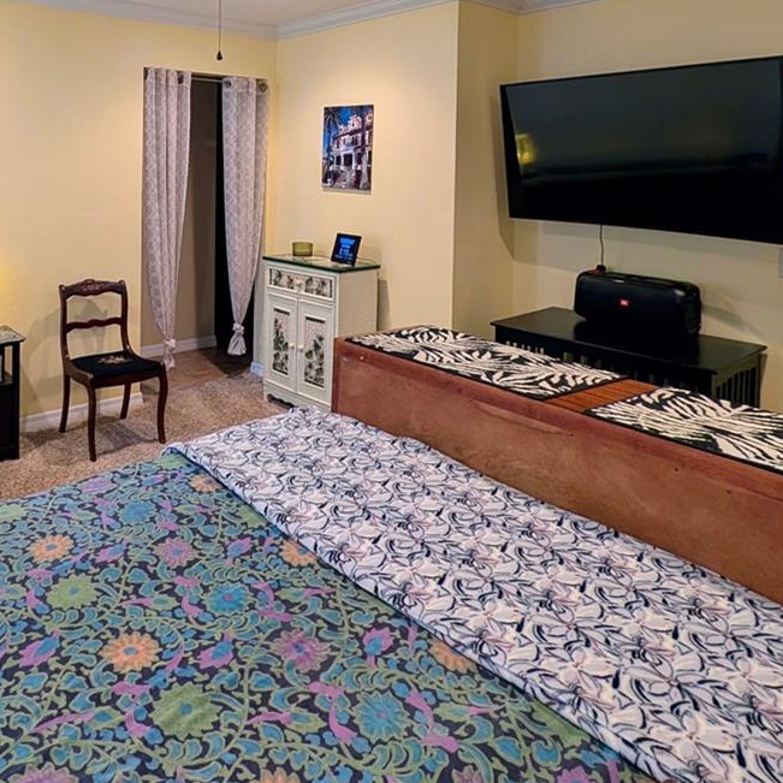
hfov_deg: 58.9
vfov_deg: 57.3
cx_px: 236
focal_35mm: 26
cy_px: 178
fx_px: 665
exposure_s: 1/24
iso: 105
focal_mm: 2.23
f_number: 1.95
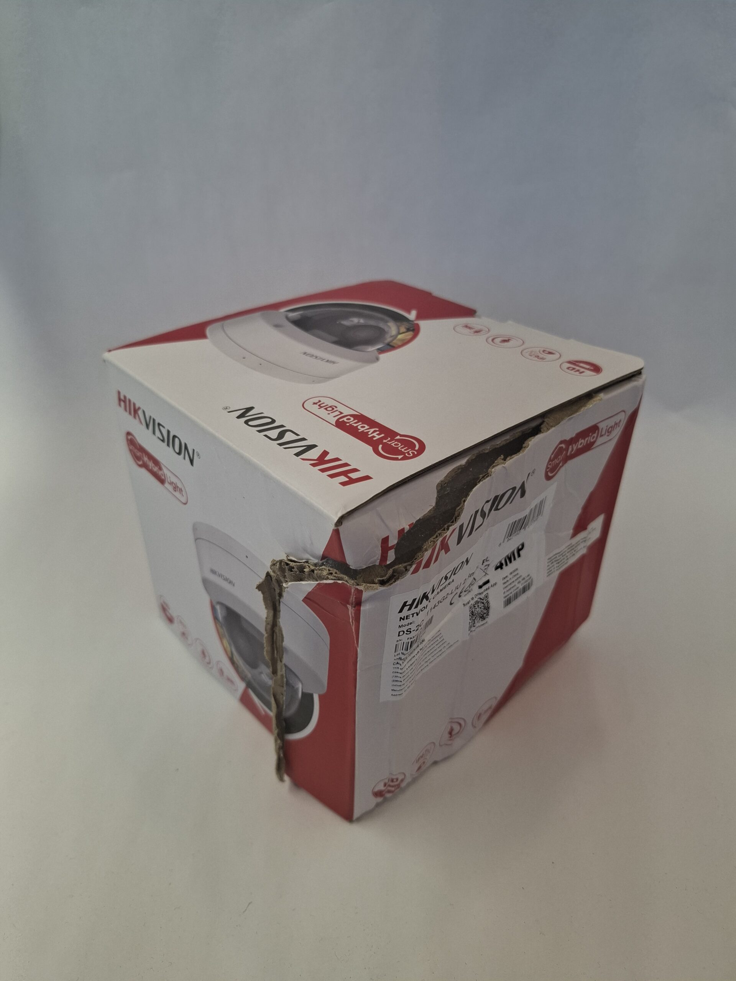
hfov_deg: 58.9
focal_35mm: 23
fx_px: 652
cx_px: 368
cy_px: 490
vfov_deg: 73.9
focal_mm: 5.54
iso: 50
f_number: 1.8
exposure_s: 1/142
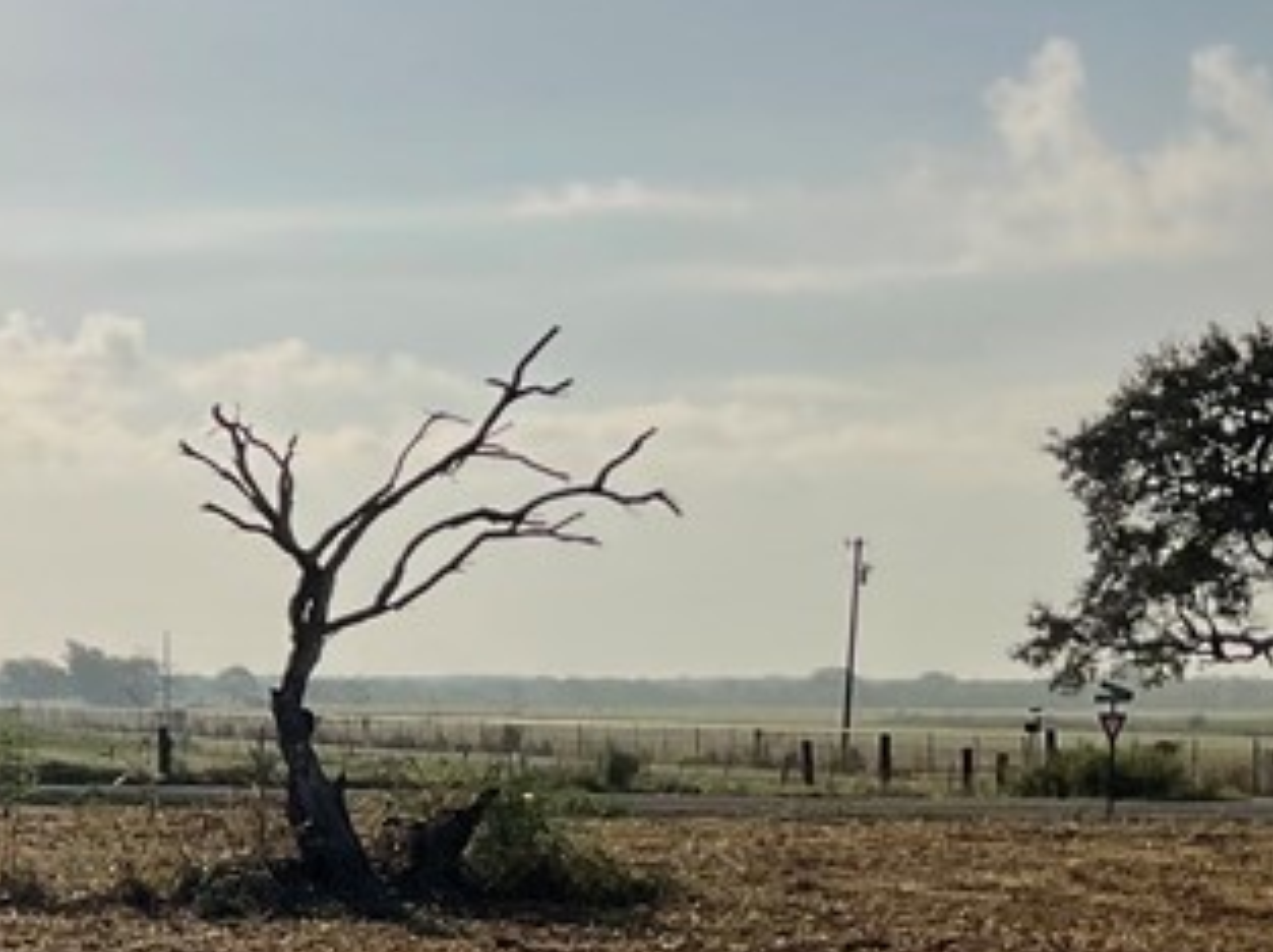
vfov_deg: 15.5
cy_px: 598
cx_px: -504
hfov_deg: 18.8
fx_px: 3490
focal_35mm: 95
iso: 20
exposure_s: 1/12658
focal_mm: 3
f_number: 1.8
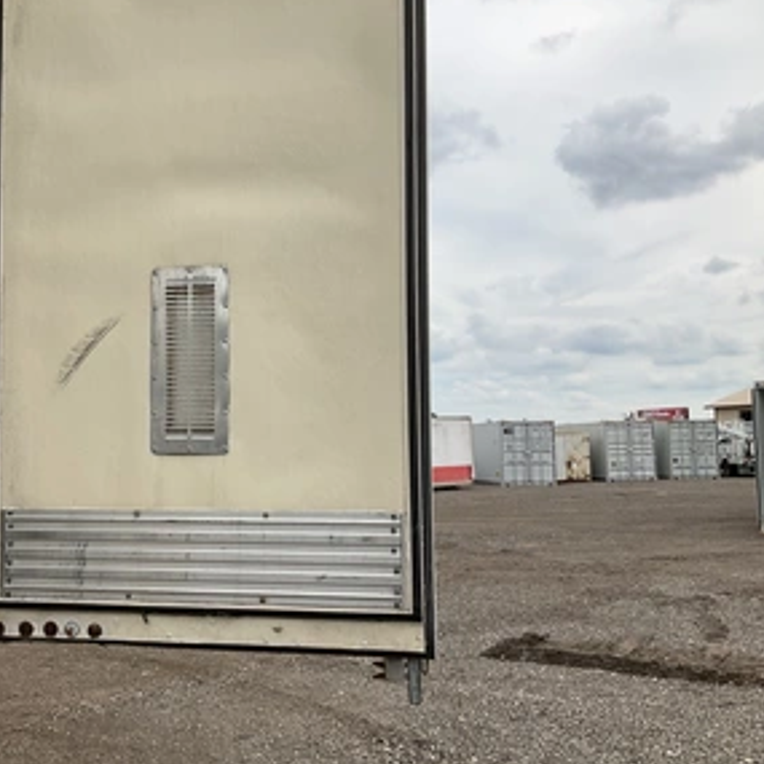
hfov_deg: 45.6
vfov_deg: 46.0
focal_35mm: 36
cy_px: 386
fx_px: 899
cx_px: 281
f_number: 1.8
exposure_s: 1/1984
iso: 25
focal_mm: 3
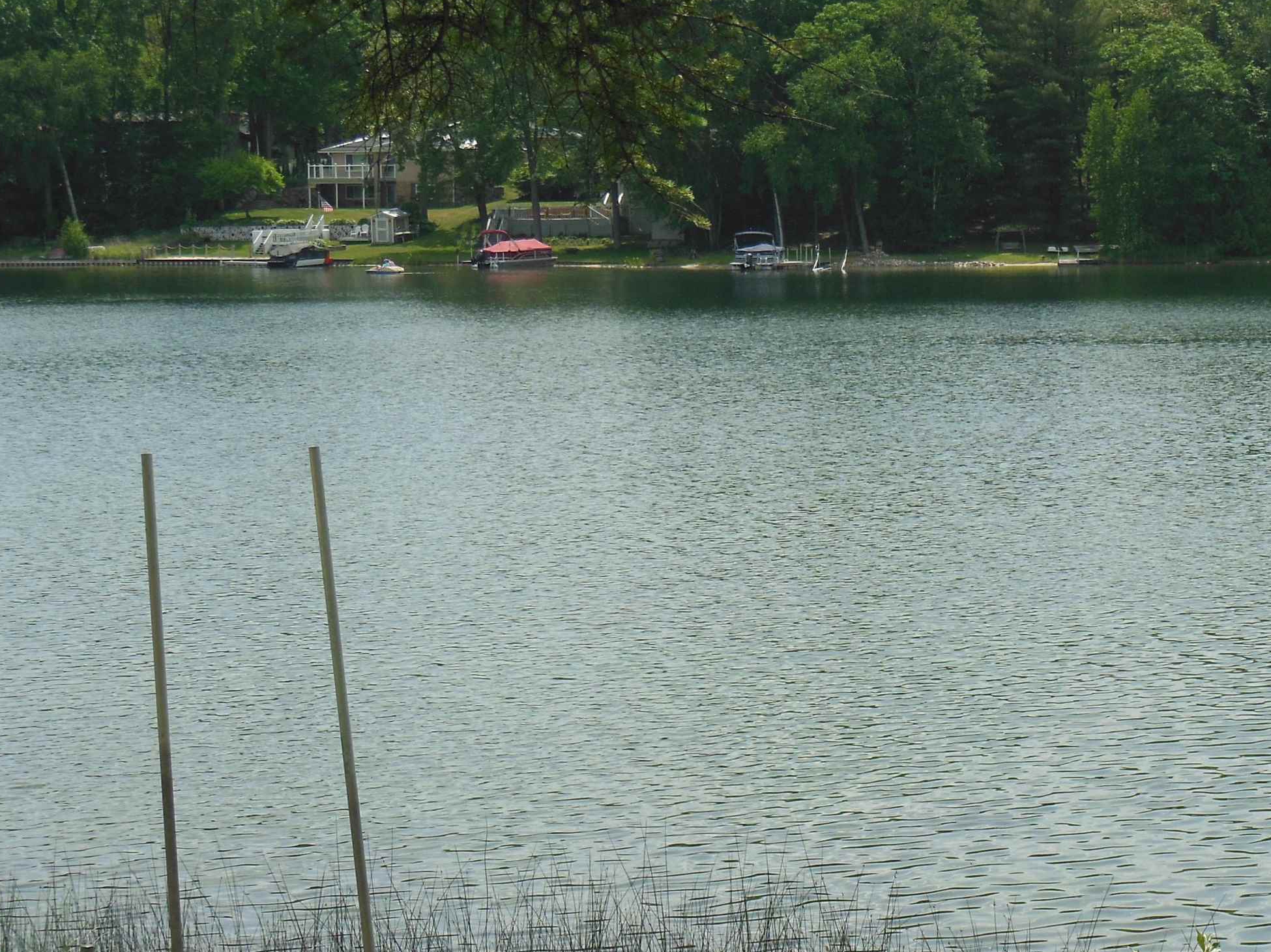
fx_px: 3818
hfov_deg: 18.8
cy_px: 412
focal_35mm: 104
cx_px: 902
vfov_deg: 14.2
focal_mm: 11.7
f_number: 4.3
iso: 125
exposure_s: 1/1000
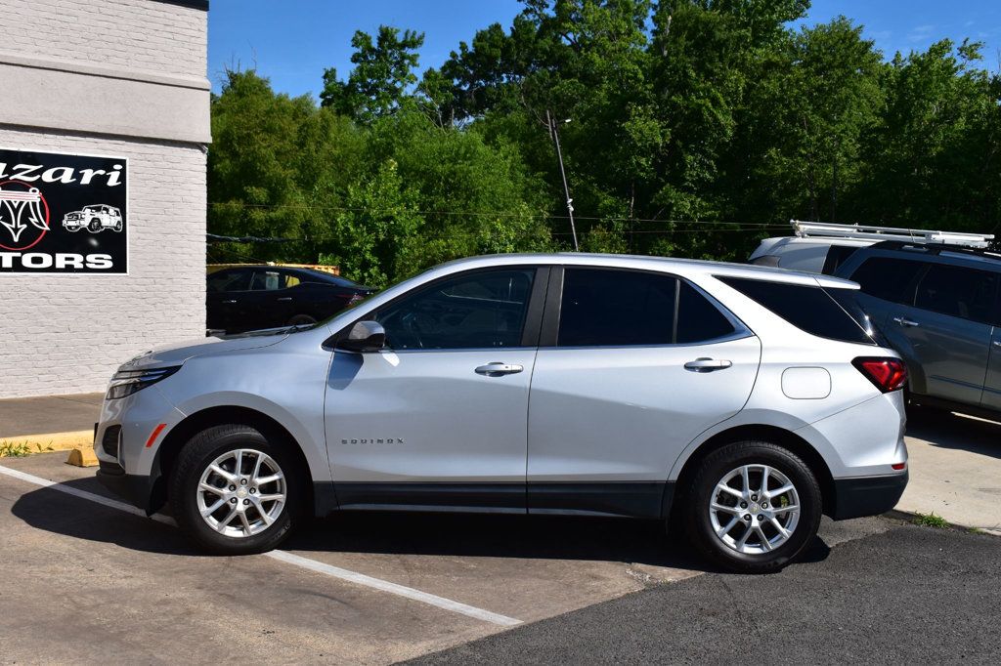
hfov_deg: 43.6
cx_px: 500
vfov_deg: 29.8
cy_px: 333
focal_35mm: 45
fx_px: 1251
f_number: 11
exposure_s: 1/500
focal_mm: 30
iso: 200
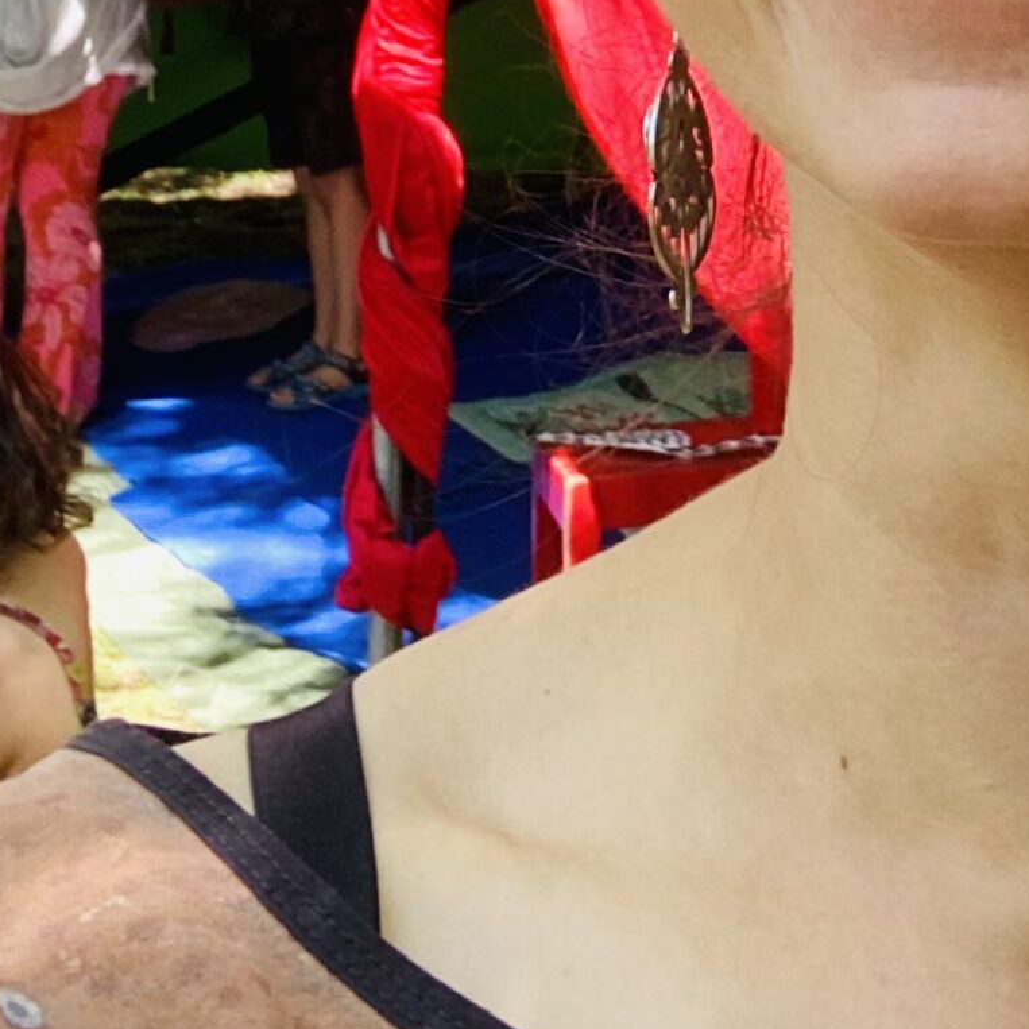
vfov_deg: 17.5
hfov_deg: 18.8
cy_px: -531
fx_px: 2993
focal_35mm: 89
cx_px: 1111
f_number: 2.2
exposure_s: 1/122
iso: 80
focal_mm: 2.71
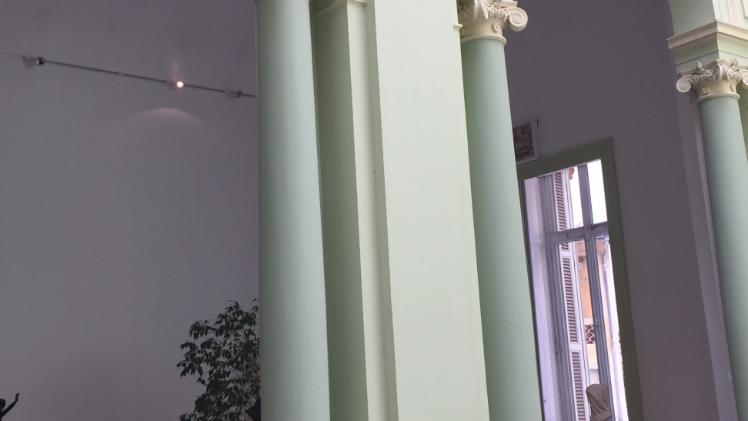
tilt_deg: +15.1
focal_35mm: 52
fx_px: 1031
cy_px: 152
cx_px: 361
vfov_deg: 23.0
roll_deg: +1.8
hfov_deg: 39.9
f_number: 2.2
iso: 32
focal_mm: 4.15
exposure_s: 1/186
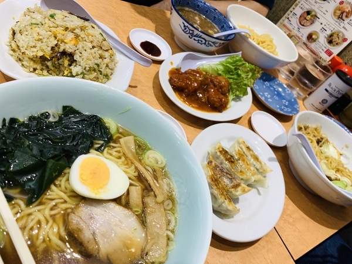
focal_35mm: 26
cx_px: 176
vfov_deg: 53.1
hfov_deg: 67.3
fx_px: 264
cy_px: 132
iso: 100
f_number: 1.8
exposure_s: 1/68
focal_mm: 4.25
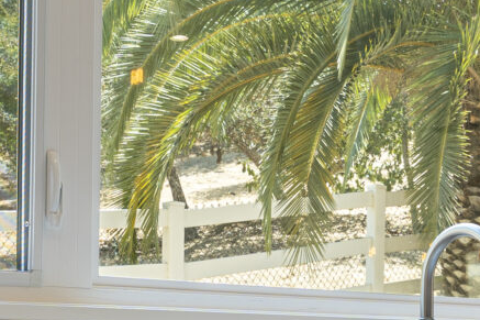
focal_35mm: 82
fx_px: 1093
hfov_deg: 24.4
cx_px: 387
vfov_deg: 16.2
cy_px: 337
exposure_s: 1/13
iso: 100
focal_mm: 14
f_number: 8
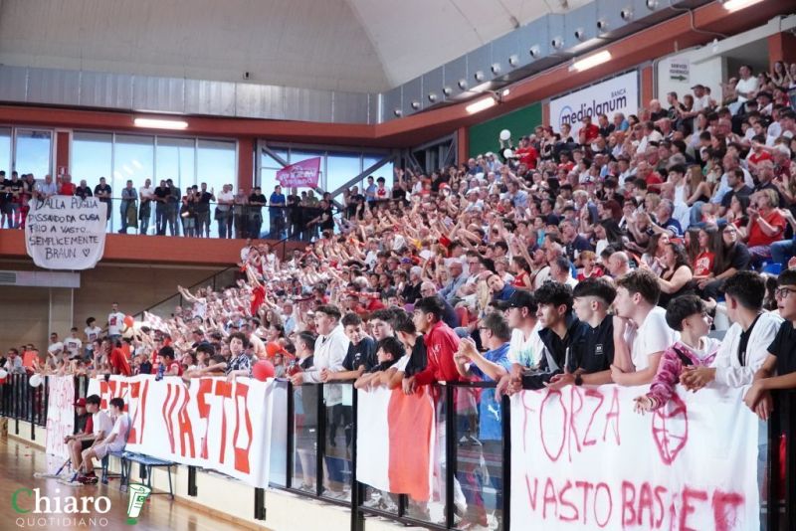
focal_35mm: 57
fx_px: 1261
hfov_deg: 35.0
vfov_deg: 23.8
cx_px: 398
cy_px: 266
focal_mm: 38
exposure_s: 1/500
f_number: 4
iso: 5000
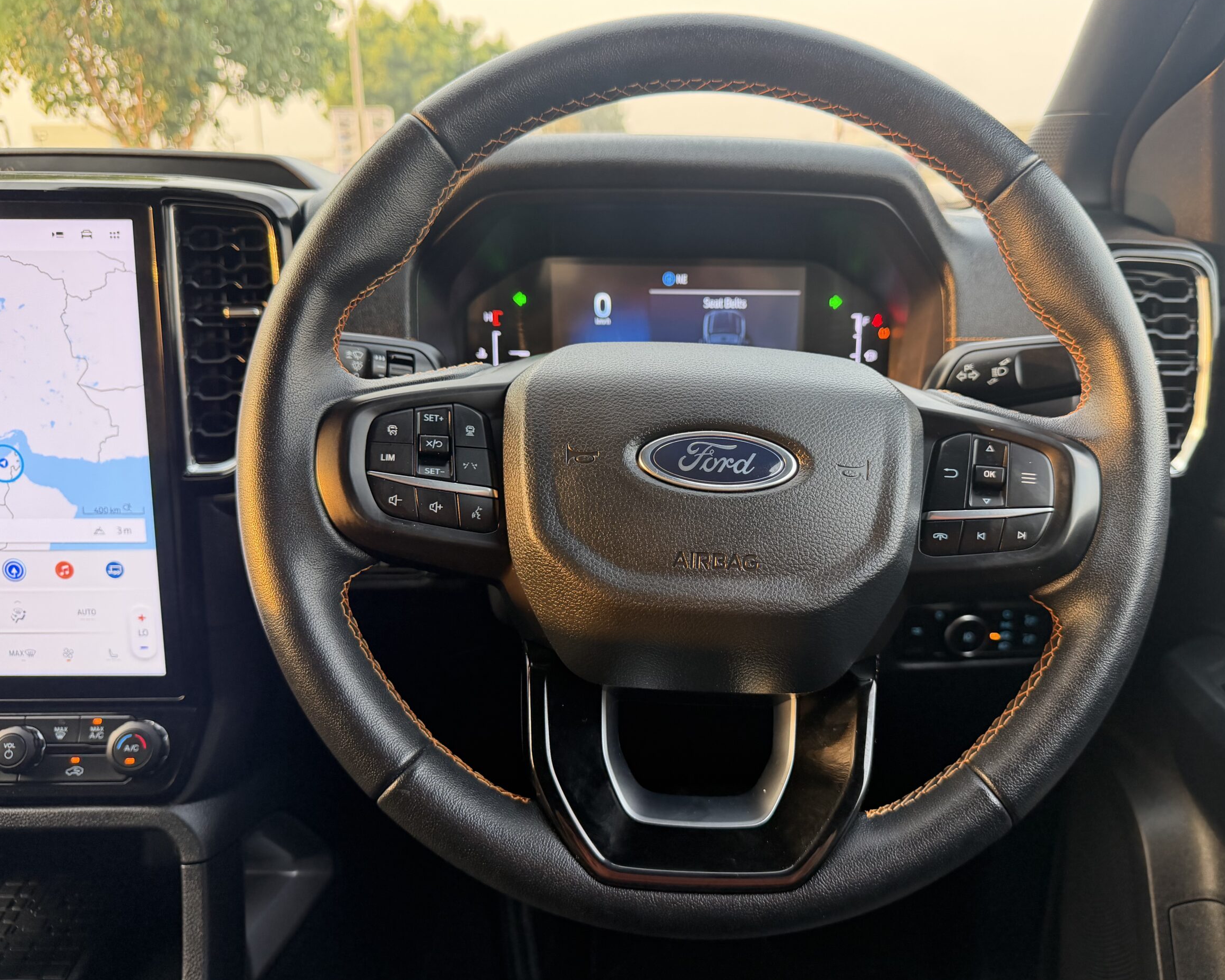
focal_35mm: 26
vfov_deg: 54.9
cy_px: 477
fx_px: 943
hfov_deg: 65.9
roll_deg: +0.6
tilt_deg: -16.8
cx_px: 678
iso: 200
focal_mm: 6.76
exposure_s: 1/75
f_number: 1.78
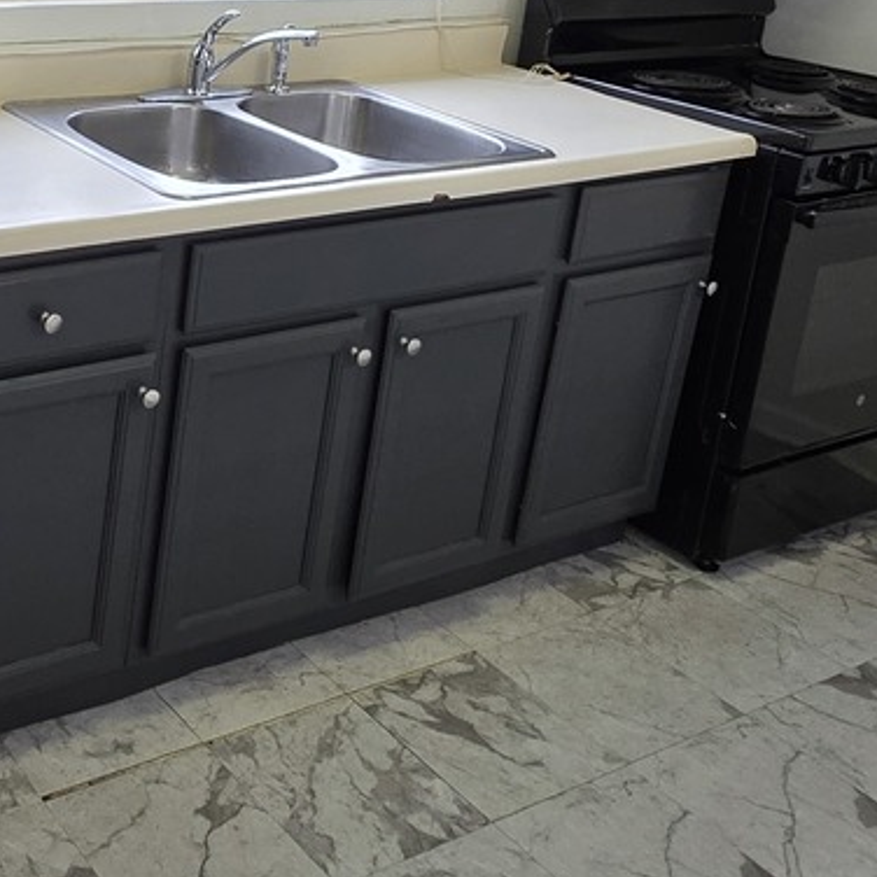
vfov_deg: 36.3
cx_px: -44
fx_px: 1261
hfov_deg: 34.1
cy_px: 107
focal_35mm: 44
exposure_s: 1/120
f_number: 1.9
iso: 250
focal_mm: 2.2
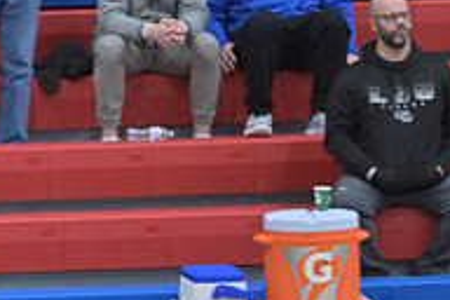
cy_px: 445
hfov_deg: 3.4
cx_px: -211
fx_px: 7537
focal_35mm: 603
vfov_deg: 2.3
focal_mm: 200
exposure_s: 1/400
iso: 2800
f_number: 4.5
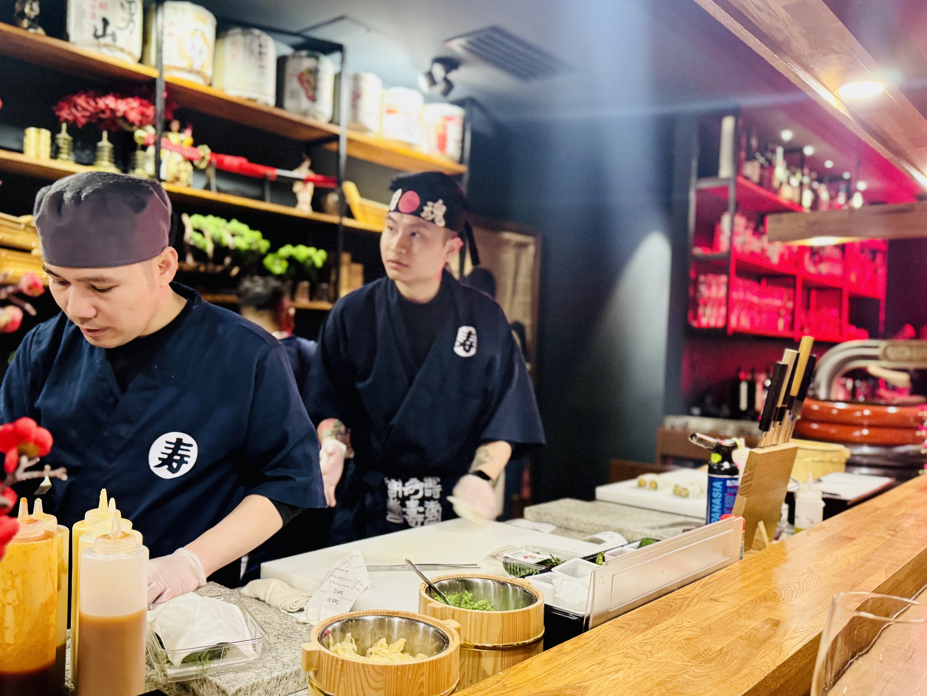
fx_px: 777
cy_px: 370
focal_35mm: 29
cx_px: 383
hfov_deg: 61.3
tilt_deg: -1.2
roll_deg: -2.1
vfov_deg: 48.2
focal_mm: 6.76
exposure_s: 1/25
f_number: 1.78
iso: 800
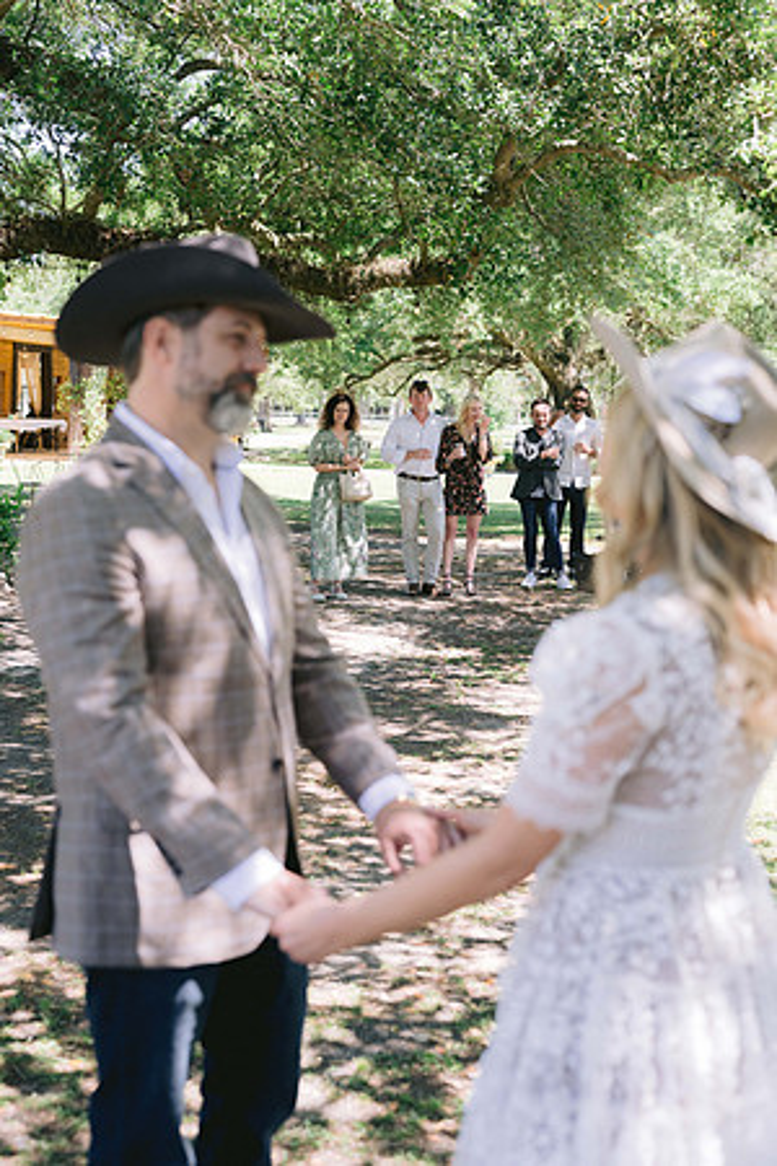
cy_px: 583
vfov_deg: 39.6
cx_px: 388
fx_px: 1619
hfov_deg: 27.0
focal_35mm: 50
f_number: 3.5
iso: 400
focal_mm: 50
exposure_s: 1/640
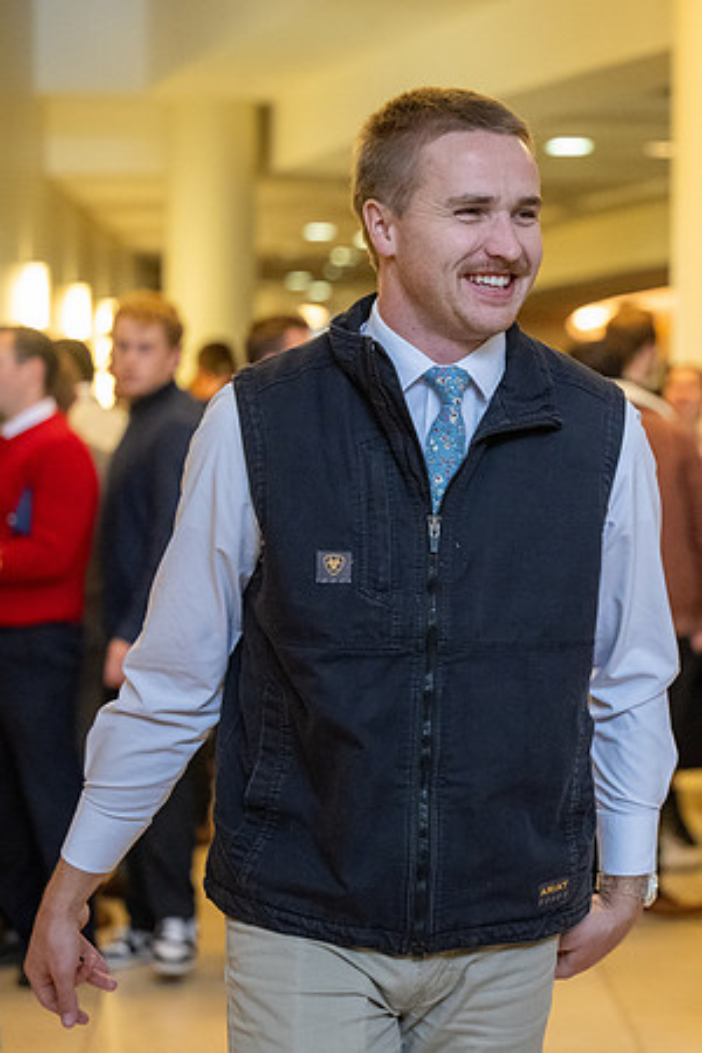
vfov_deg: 19.5
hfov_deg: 12.9
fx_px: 3071
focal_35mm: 105
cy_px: 526
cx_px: 647
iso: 3200
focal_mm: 70
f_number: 2.8
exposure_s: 1/400
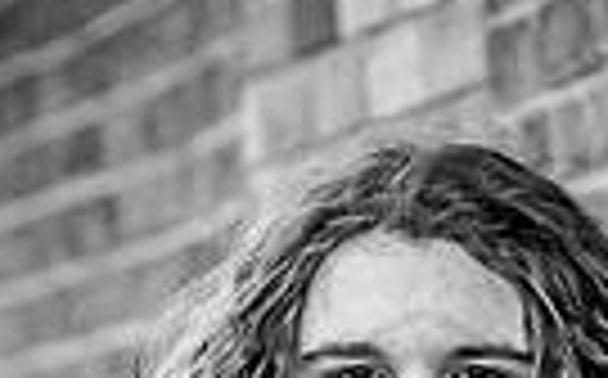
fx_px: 8159
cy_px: 837
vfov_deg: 2.6
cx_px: 437
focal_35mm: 493
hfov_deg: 4.3
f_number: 5
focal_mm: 145
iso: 640
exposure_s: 1/400
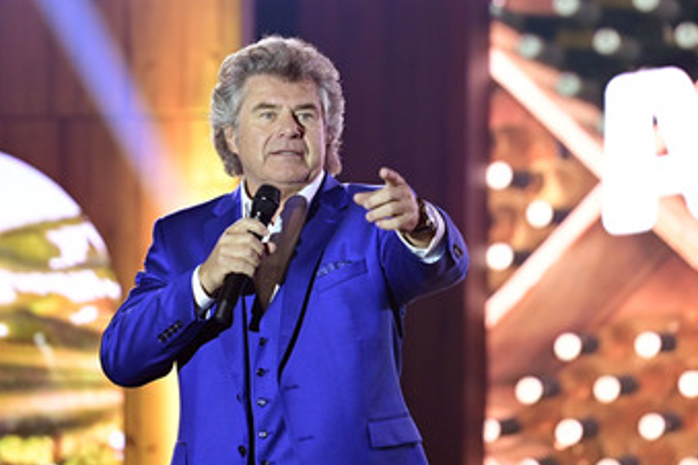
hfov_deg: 7.7
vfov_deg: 5.2
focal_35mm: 266
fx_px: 5157
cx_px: 273
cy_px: 265
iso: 2500
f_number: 2.8
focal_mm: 200
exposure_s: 1/320
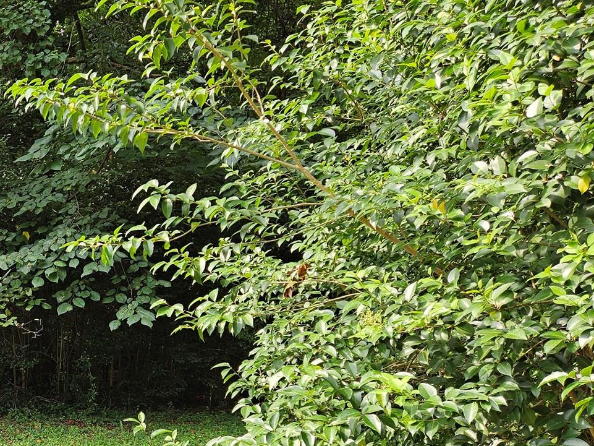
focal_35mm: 49
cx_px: -33
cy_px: 259
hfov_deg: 34.5
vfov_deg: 29.6
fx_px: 841
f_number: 1.8
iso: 25
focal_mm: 5.4
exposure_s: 1/223
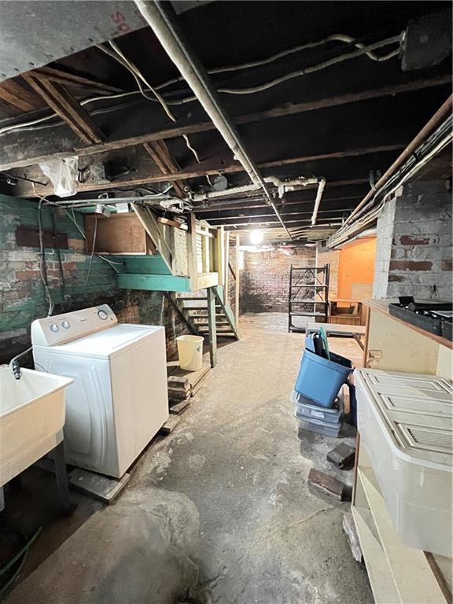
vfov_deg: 106.2
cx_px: 226
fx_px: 227
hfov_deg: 89.9
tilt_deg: -7.7
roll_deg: +0.6
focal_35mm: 13
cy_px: 302
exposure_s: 1/24
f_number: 1.8
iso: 2000
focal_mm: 1.57
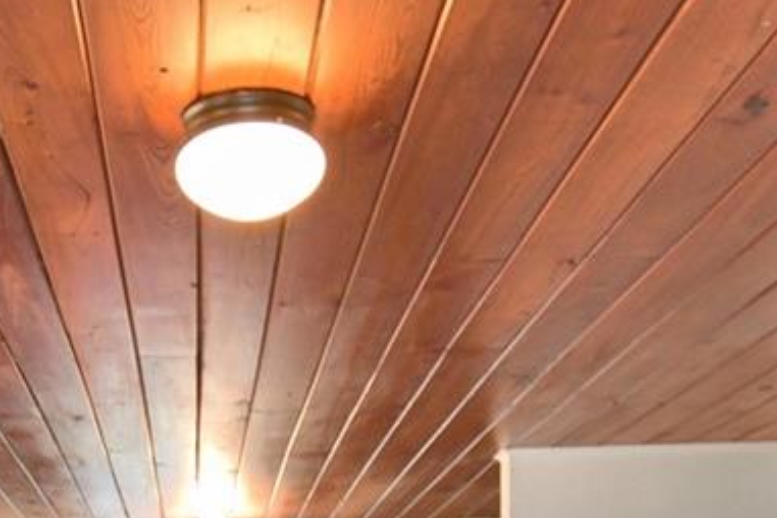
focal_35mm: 63
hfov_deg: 31.3
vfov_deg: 19.5
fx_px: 1360
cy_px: 712
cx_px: 190
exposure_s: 1/30
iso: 220
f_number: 4.5
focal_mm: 10
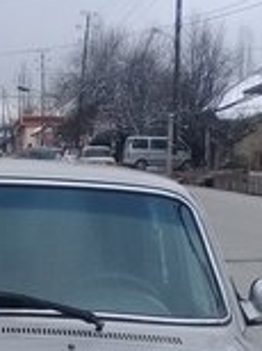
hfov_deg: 14.5
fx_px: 1012
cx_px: -7
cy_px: 517
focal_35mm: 100
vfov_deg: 17.7
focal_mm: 3.3
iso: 50
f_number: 2.2
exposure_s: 1/370
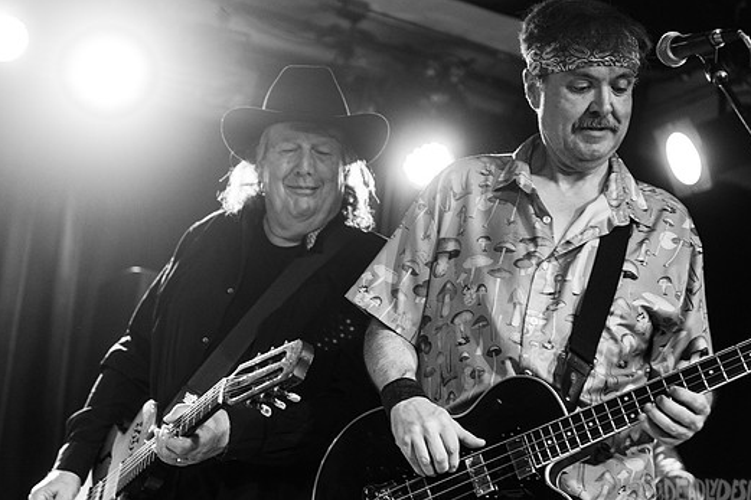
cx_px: 378
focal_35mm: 78
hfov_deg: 26.0
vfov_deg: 17.5
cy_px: 250
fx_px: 1627
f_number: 3.2
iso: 2500
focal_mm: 70
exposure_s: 1/100
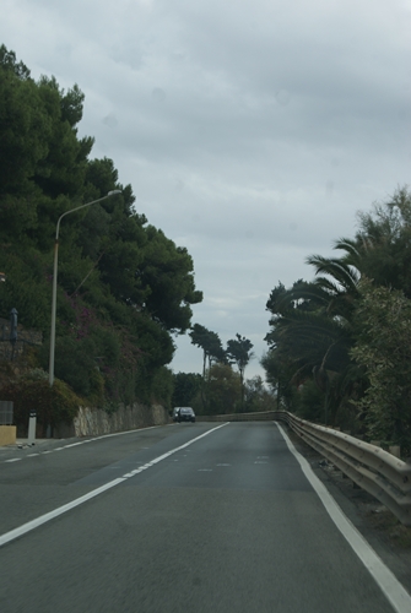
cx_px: 206
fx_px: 1408
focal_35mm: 82
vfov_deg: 24.6
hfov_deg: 16.6
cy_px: 306
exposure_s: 1/125
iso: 100
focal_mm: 55
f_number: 10
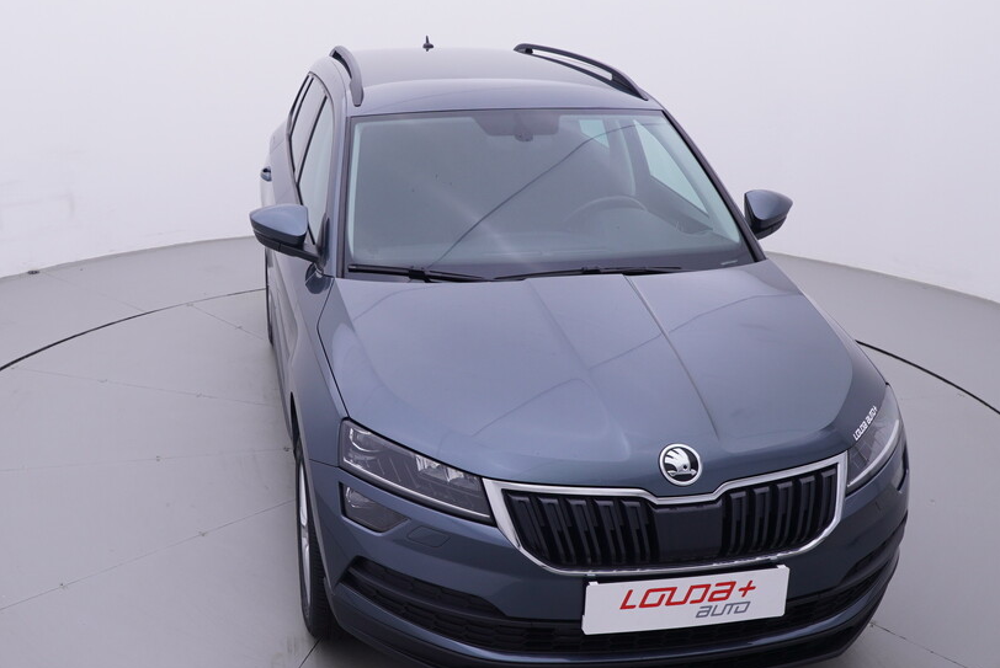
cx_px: 393
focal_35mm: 40
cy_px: 331
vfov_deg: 33.6
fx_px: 1109
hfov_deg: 48.2
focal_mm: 15
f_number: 5
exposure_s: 1/80
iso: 200
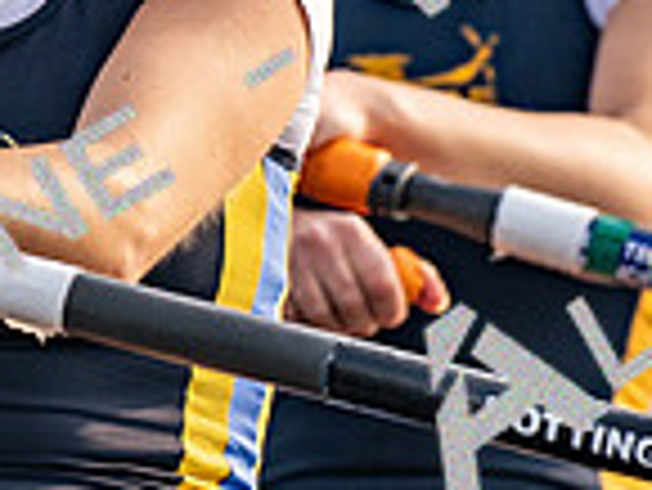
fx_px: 43489
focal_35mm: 2307
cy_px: 92
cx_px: 40
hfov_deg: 0.9
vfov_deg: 0.6
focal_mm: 600
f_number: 4
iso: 320
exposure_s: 1/2500
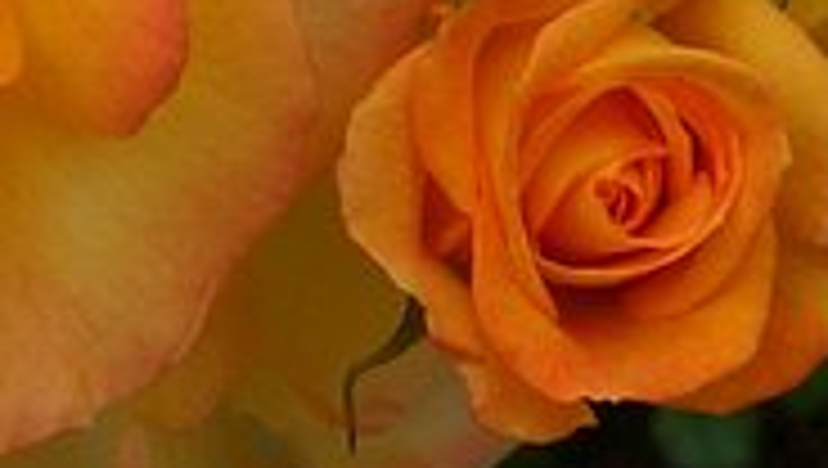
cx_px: 0
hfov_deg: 19.6
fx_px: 2330
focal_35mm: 106
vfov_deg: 11.3
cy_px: -9
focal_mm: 5.8
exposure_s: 1/500
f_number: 2.6
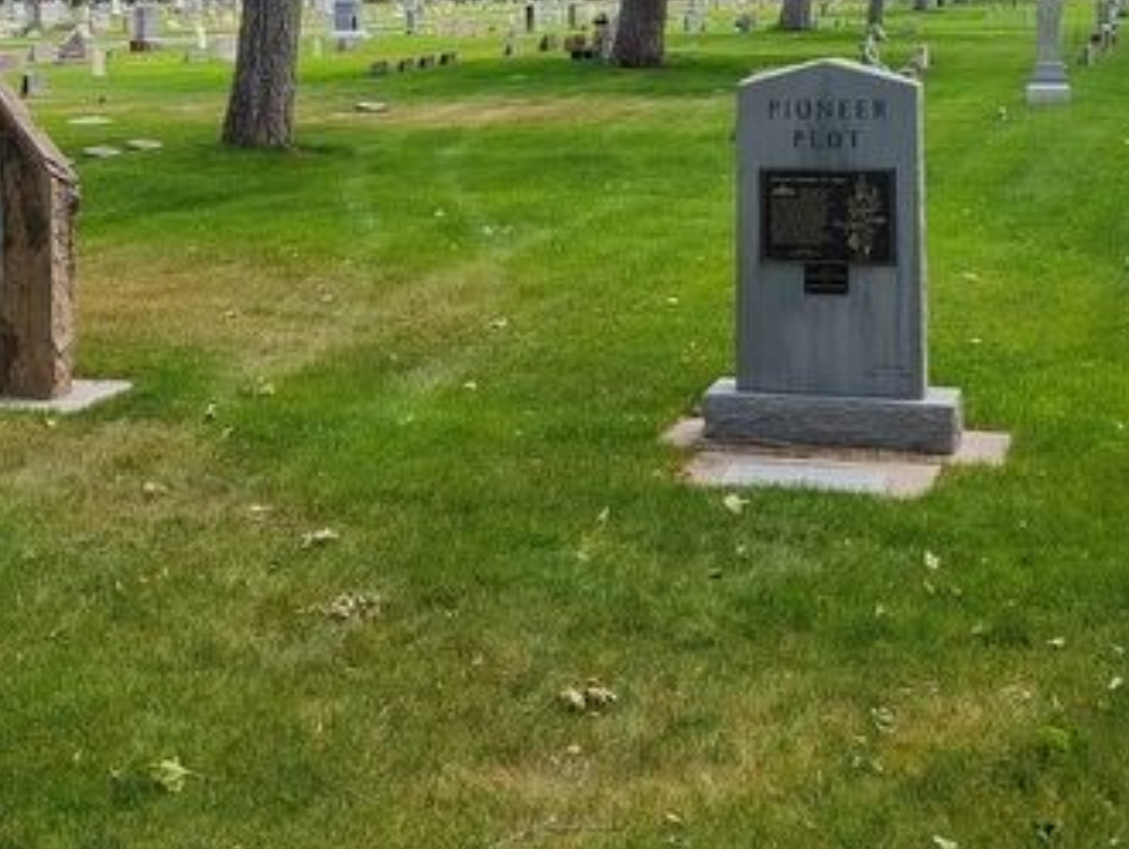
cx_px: 434
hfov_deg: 30.6
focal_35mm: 63
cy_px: 134
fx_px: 2056
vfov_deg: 22.9
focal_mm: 5.4
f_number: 1.8
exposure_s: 1/952
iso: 40
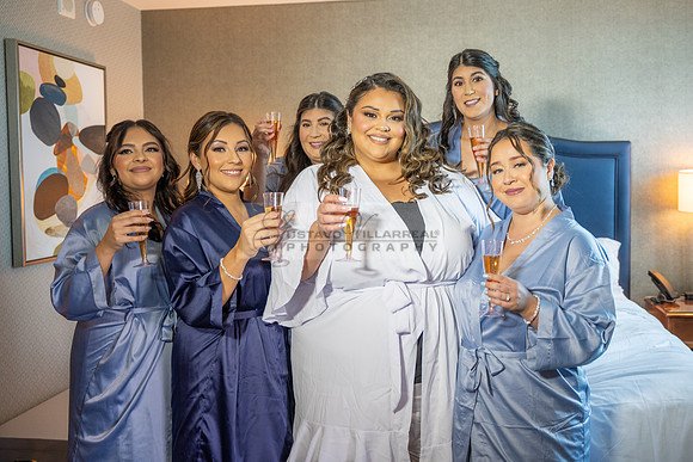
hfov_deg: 53.8
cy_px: 208
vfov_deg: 37.5
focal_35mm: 35
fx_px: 681
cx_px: 381
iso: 800
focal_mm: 32.2
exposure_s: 1/80
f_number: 2.8
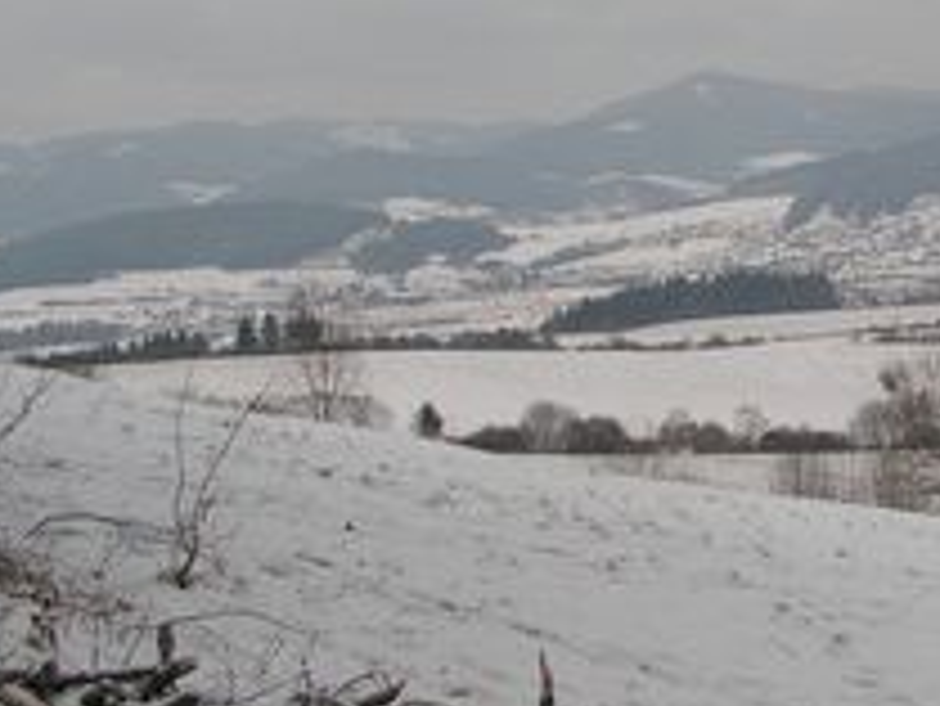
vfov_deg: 17.8
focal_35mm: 82
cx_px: 846
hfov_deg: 23.2
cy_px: 130
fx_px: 2228
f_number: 3.2
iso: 50
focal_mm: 6.4
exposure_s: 1/500
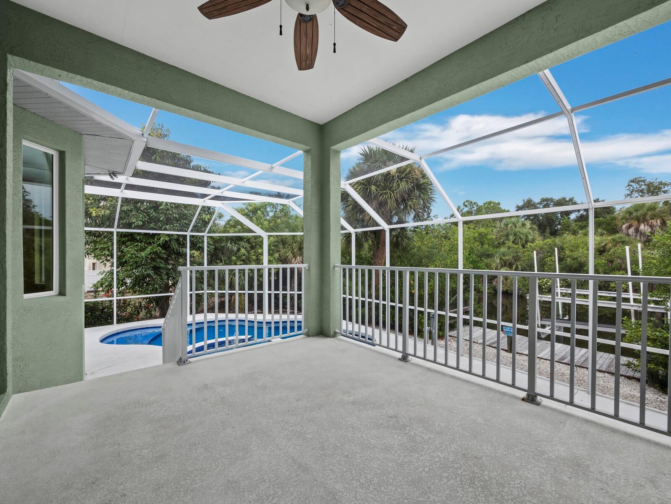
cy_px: 252
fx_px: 271
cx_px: 336
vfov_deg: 85.7
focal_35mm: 14
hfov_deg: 102.0
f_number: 11
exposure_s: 1/30
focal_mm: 7
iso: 400
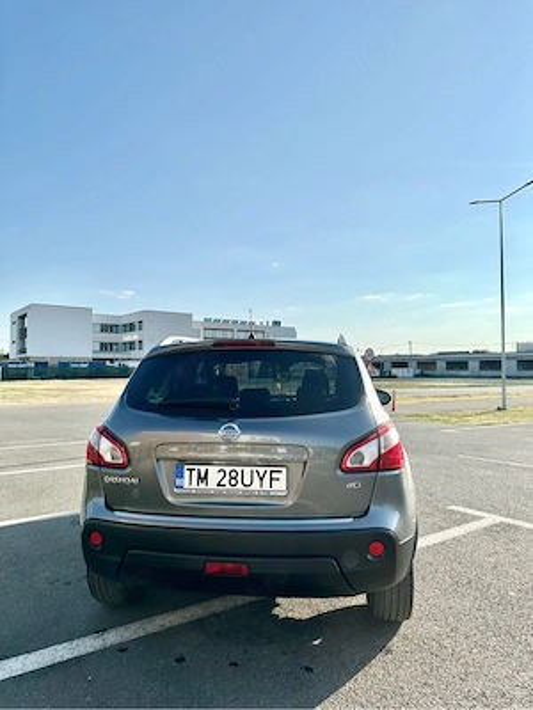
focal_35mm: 24
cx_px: 266
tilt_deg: +1.4
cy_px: 355
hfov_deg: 56.8
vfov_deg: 71.6
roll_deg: -1.9
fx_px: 493
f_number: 1.78
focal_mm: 6.86
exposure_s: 1/6211
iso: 80
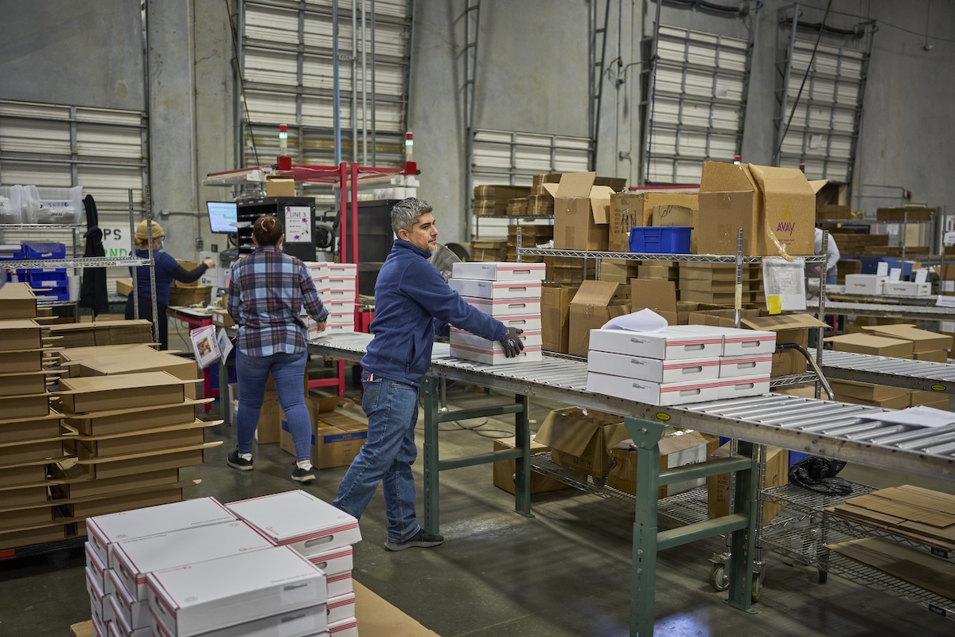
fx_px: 928
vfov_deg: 37.9
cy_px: 318
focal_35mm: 35
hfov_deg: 54.4
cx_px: 478
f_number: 2
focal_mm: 35
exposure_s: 1/100
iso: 640
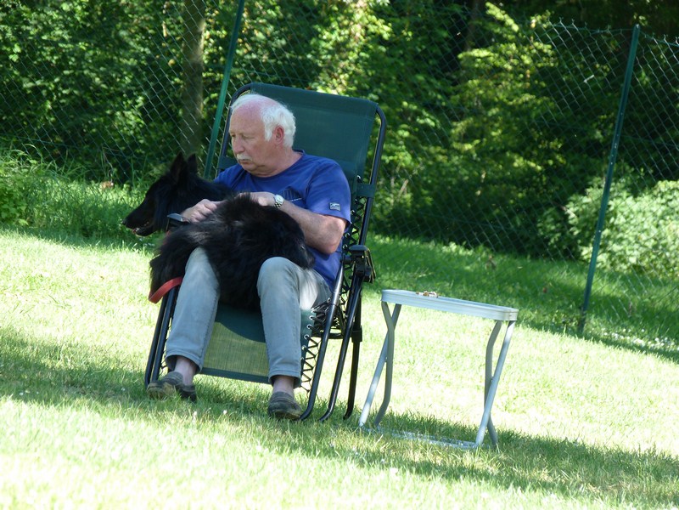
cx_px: 340
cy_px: 255
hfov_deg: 5.2
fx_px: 7513
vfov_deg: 3.9
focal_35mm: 383
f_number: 4.2
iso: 125
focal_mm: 69
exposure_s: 1/100
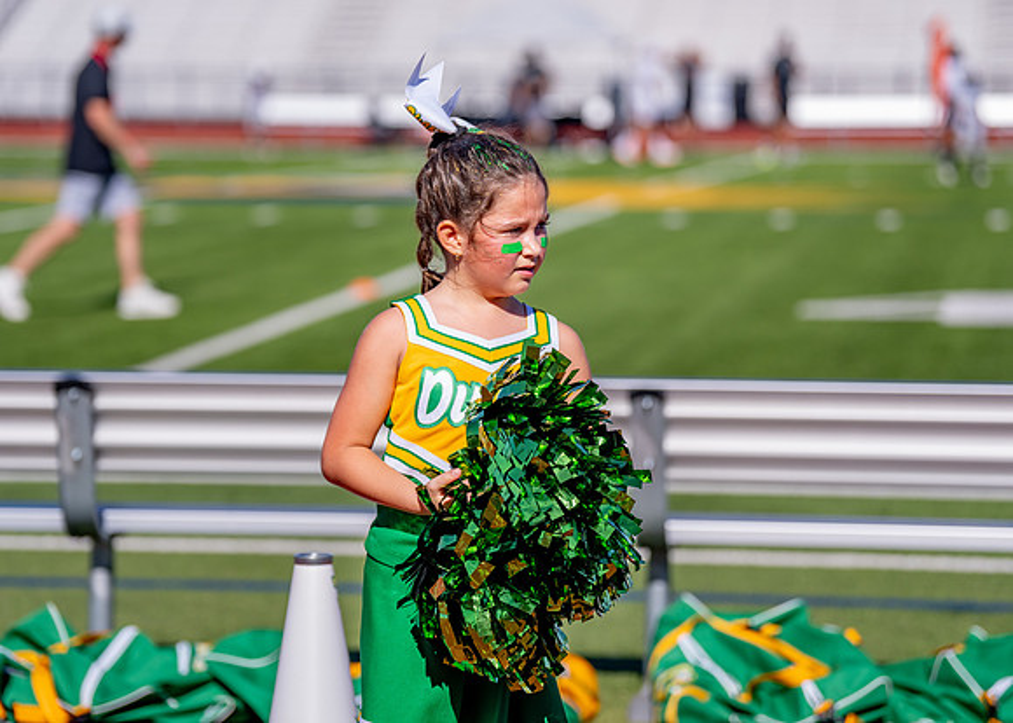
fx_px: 3737
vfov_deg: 11.1
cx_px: 469
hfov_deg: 15.4
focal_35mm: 130
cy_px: 340
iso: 160
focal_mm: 116
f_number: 2.8
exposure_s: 1/4000
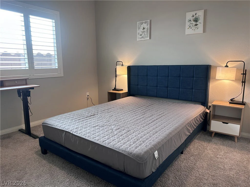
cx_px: 125
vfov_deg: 56.8
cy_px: 94
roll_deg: +0.2
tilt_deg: -9.7
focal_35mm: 24
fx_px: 173
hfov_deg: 71.6
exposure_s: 1/120
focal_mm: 6.86
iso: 160
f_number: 1.78
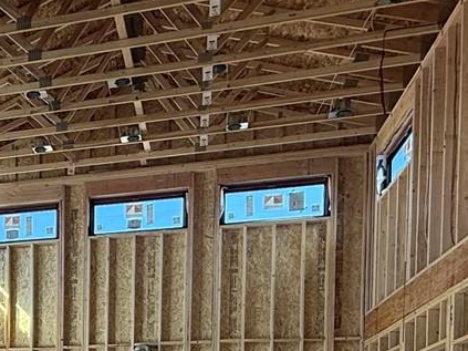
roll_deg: -0.4
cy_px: 473
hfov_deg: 32.4
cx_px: -31
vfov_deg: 23.8
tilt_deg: -2.4
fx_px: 716
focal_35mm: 53
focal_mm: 2.22
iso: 64
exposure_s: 1/103
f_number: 2.2
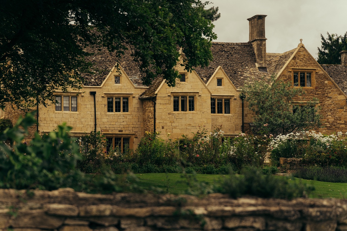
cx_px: 174
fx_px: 1012
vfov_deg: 13.0
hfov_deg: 19.5
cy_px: 116
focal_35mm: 105
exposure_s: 1/200
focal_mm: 105
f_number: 4
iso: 160
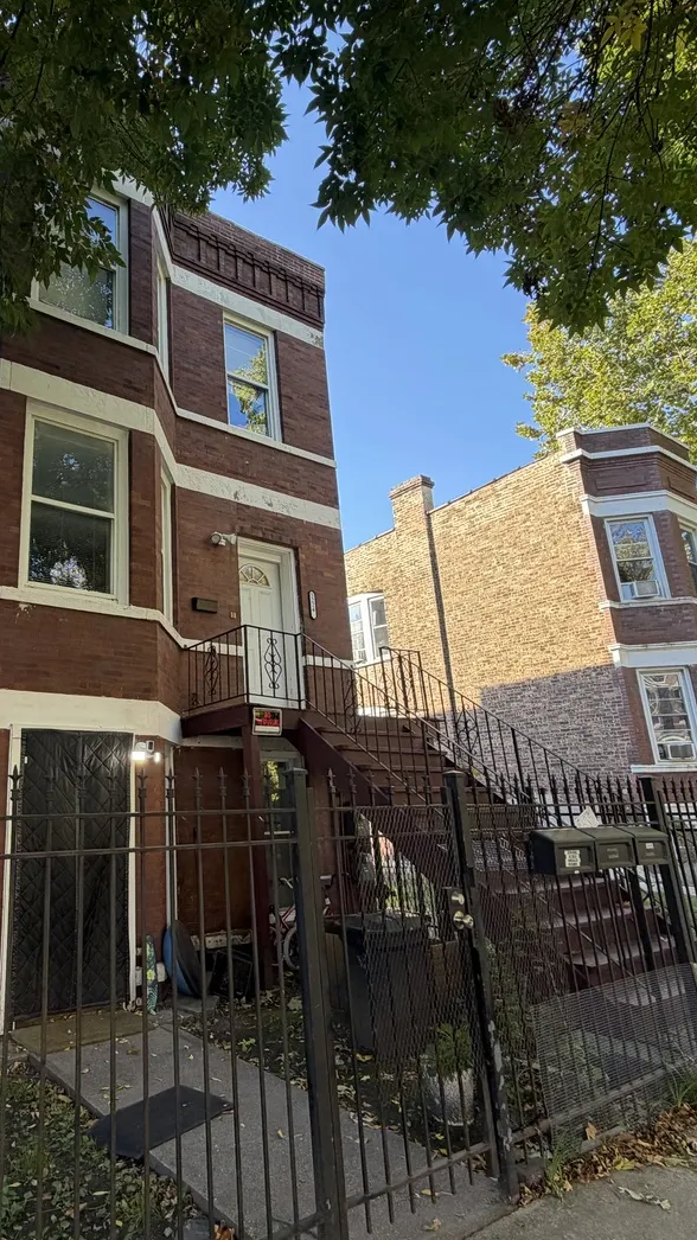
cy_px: 609
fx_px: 690
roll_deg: +1.6
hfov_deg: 51.4
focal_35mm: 21
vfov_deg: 83.8
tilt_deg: +16.2
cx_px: 179
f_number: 2.2
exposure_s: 1/157
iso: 50
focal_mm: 2.22
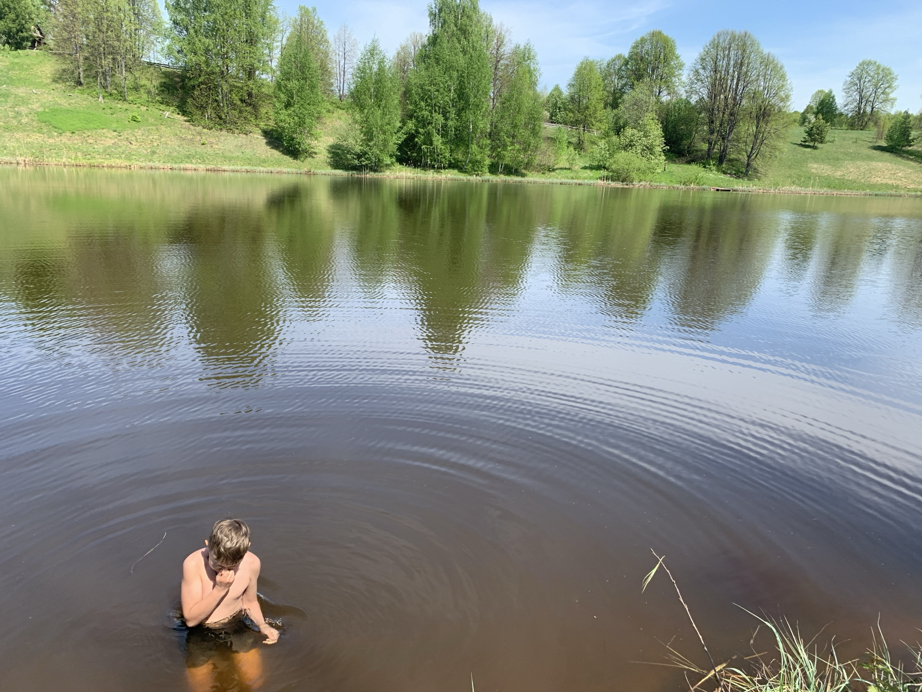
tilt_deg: -17.4
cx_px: 461
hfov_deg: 67.3
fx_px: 693
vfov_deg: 53.1
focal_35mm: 26
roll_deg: -2.4
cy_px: 346
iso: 25
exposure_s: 1/1021
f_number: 1.8
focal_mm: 4.25
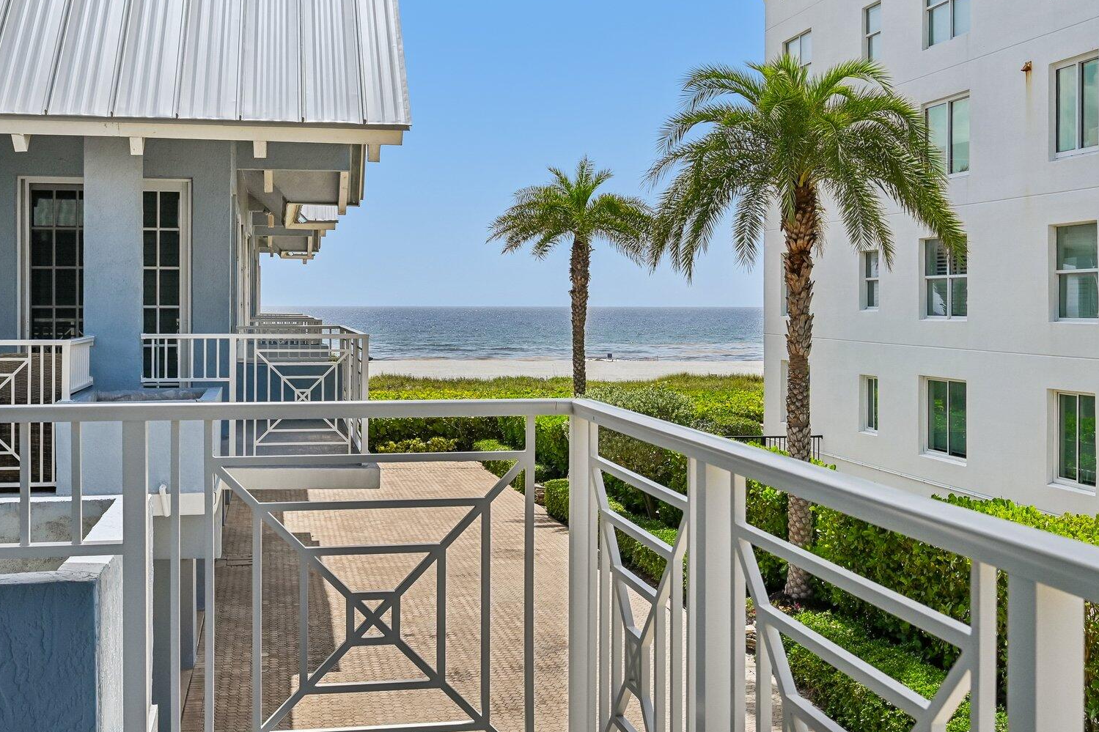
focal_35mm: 41
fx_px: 1251
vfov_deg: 32.6
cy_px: 317
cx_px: 533
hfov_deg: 47.4
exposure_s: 1/1600
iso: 320
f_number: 8
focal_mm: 30
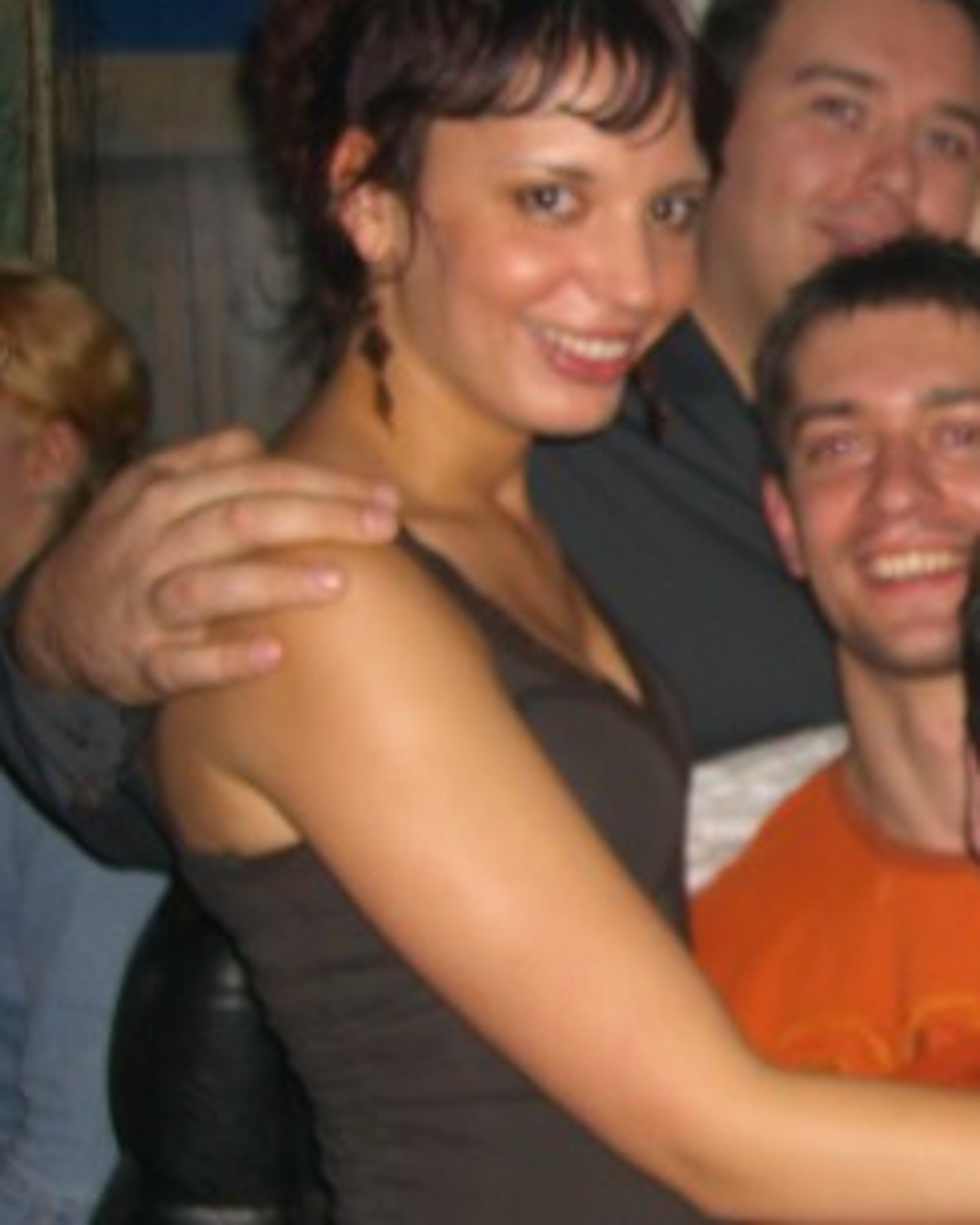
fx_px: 2647
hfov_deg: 19.9
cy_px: 586
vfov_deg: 26.1
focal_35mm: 73
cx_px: 1133
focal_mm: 7.9
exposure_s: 1/60
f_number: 2.8
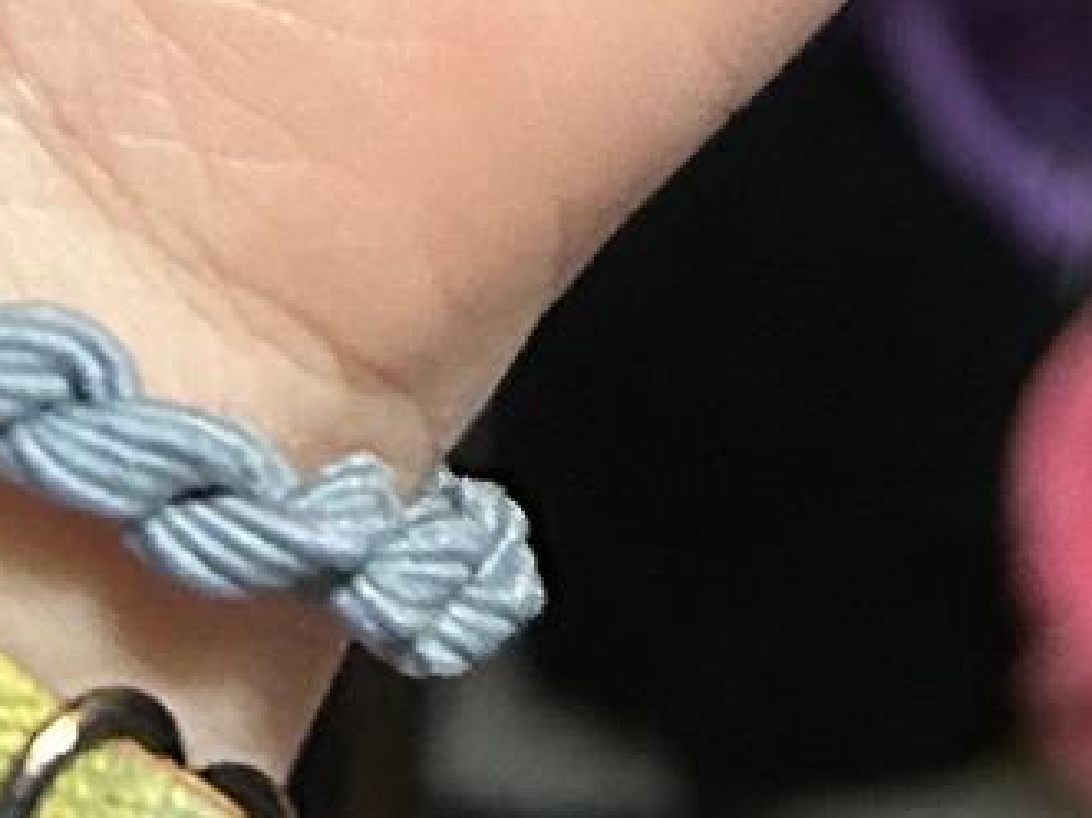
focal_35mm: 201
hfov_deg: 9.7
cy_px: -3068
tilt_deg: +1.1
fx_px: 6338
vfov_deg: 5.7
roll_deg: -1.3
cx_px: 1227
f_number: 1.5
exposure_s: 1/60
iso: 250
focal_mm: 5.7
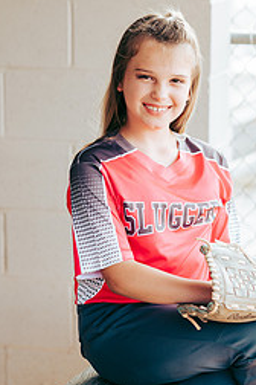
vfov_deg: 13.5
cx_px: 162
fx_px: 1621
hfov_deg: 9.0
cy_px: 209
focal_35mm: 152
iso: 160
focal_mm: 85
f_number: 2.8
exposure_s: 1/320
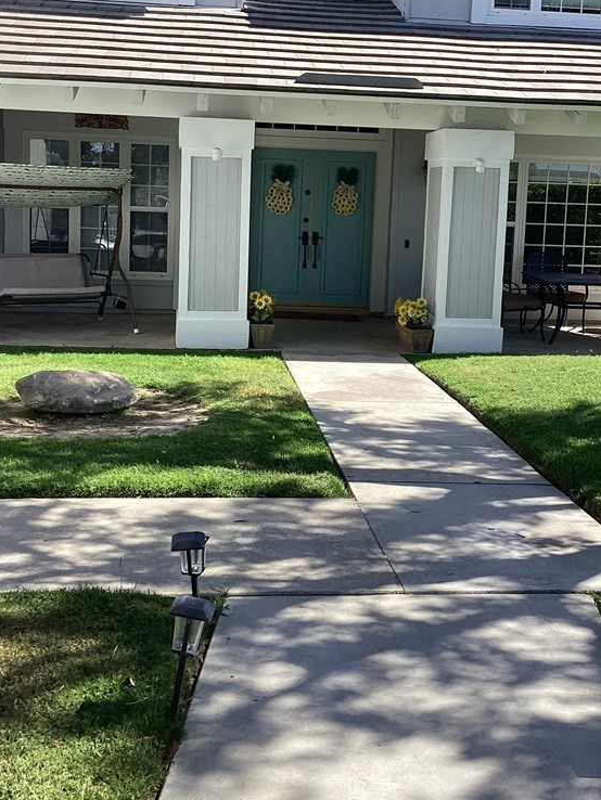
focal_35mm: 43
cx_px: 309
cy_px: 297
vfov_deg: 43.5
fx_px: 995
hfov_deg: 33.6
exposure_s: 1/631
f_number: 2.4
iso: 25
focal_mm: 3.3
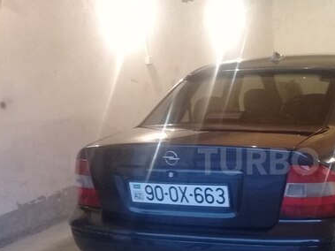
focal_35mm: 54
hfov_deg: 34.0
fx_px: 522
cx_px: 288
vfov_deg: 26.9
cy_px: 161
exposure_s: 1/25
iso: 200
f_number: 2.2
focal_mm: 3.3
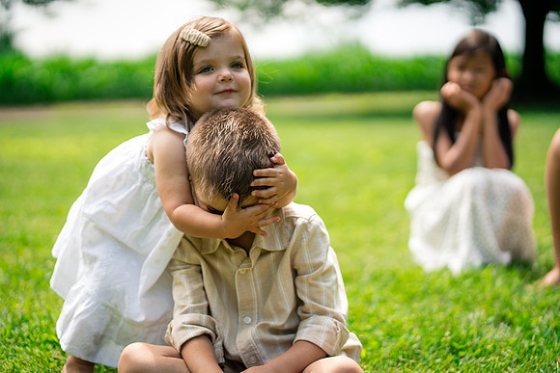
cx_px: 280
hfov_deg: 23.9
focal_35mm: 85
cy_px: 186
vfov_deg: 16.1
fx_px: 1322
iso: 400
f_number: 2
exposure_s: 1/4000
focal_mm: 85
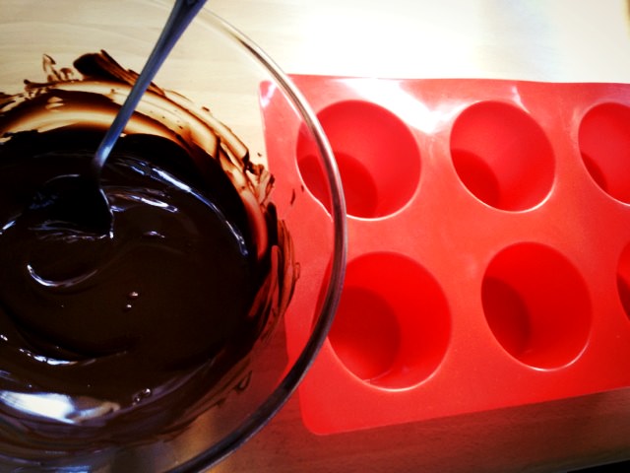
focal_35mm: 35
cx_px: 315
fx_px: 637
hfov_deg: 52.6
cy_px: 236
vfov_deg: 40.7
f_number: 2.4
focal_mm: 4.28
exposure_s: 1/20
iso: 125
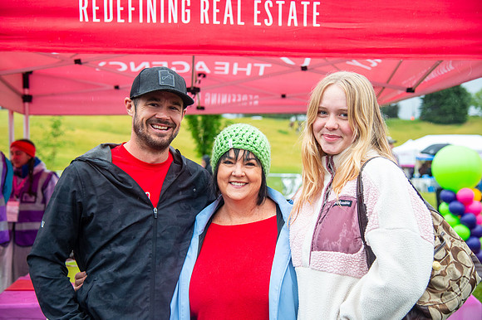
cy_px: 160
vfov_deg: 27.0
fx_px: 669
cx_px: 241
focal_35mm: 50
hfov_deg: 39.6
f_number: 4
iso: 2000
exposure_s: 1/640
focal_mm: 50
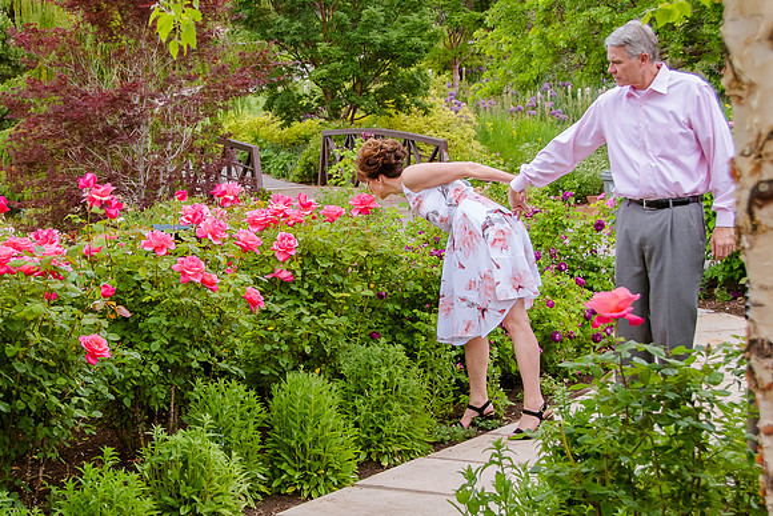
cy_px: 316
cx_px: 264
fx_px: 1441
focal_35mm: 67
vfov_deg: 20.3
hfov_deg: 29.8
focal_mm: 34
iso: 800
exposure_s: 1/500
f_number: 5.6
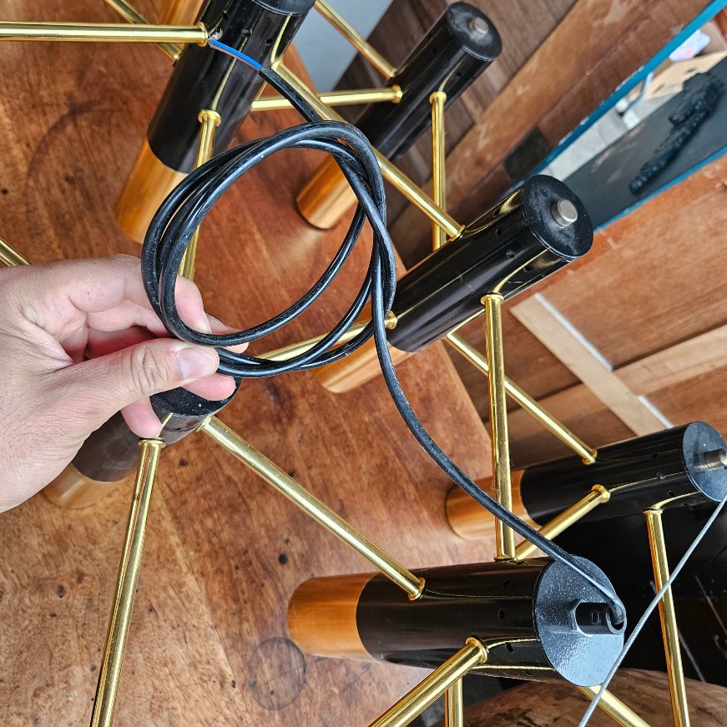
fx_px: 665
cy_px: 295
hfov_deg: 57.3
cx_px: 359
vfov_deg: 56.9
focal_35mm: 28
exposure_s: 1/180
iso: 160
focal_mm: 5.4
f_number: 1.8
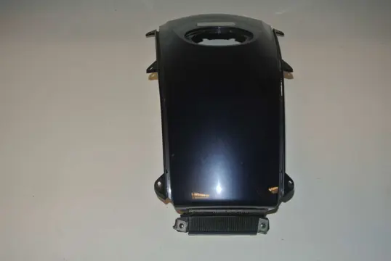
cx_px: 196
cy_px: 130
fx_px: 402
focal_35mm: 37
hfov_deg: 51.8
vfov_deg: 36.0
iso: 200
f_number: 4
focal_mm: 14
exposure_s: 1/60
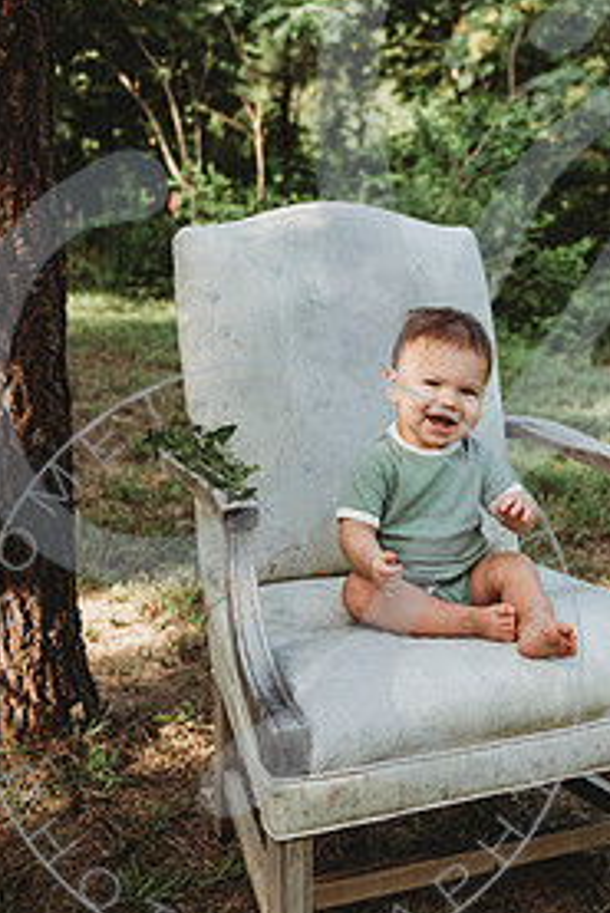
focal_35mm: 52
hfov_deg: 25.8
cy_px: 415
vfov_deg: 38.1
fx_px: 1320
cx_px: 425
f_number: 2.8
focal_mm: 32
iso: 100
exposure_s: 1/250
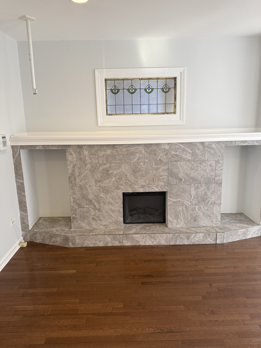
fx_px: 241
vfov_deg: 71.6
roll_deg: +0.4
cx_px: 130
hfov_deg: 56.8
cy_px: 174
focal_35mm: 24
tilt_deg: -12.6
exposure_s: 1/120
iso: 160
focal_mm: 6.76
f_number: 1.78
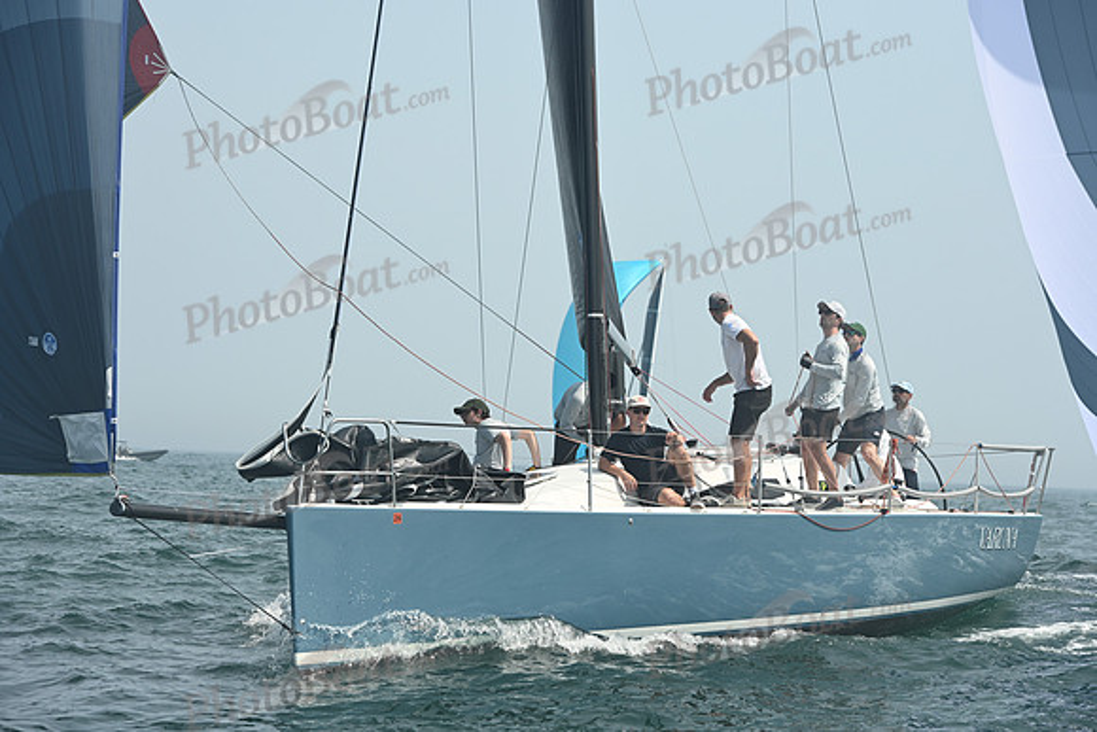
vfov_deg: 11.0
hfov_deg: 16.4
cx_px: 548
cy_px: 366
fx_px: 3810
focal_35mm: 125
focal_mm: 125
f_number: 7.1
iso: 320
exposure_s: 1/1250
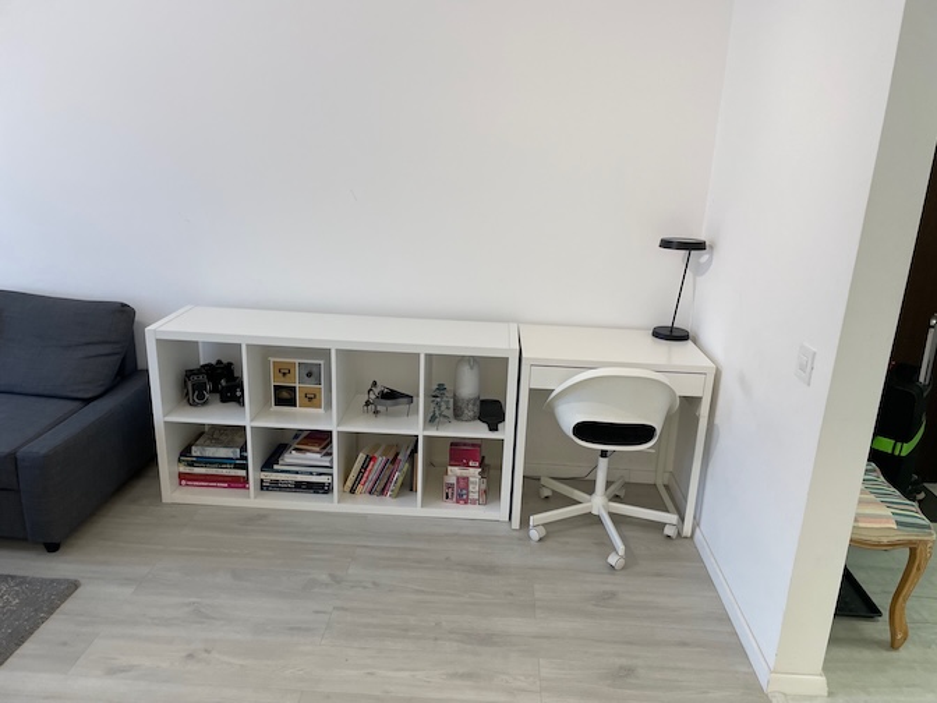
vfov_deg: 53.1
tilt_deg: -17.6
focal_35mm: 26
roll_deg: -3.9
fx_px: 704
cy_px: 352
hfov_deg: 67.3
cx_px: 468
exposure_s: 1/100
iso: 125
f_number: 1.6
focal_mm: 4.2
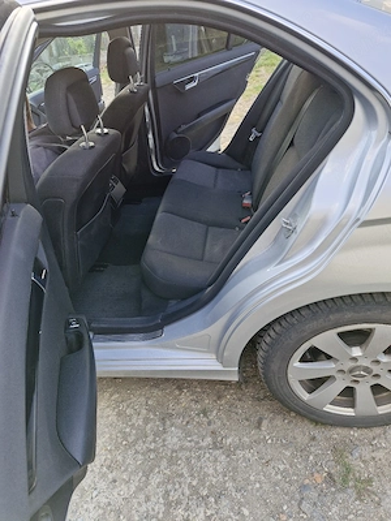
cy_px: 260
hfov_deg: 58.9
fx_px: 346
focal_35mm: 23
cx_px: 196
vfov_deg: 73.9
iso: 80
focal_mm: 5.54
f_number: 1.8
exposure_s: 1/182
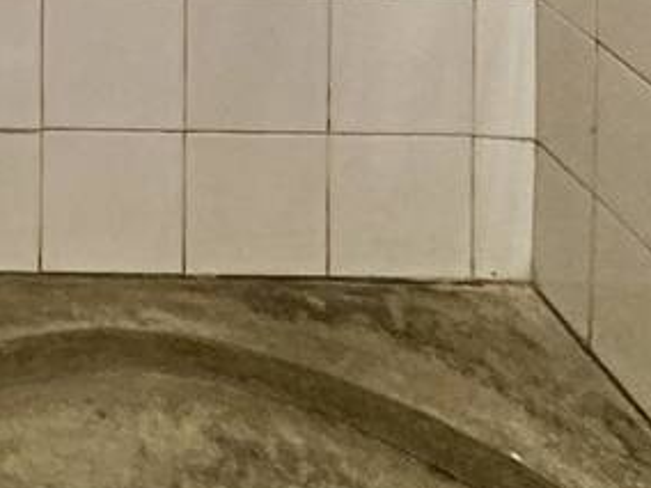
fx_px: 1335
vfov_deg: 14.8
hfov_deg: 23.3
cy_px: -623
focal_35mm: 71
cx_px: -261
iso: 400
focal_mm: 2.22
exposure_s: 1/60
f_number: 2.2
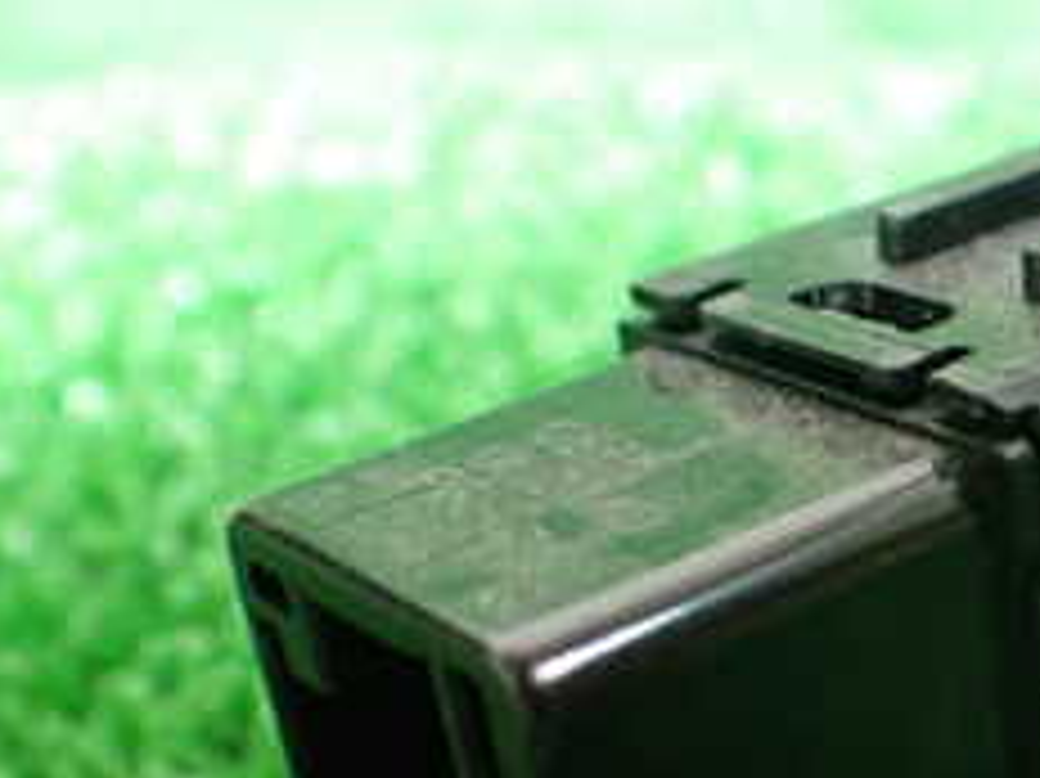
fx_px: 2342
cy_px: 499
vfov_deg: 18.8
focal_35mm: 78
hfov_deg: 23.4
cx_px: 1166
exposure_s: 1/60
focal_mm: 5.4
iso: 800
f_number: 2.3
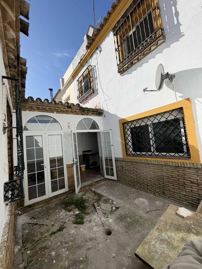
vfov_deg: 102.1
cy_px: 134
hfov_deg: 85.7
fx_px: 109
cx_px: 101
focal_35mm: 14
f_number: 2.2
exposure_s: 1/901
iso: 20
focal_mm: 2.22
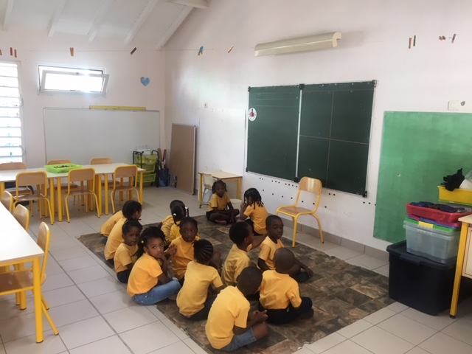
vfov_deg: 48.2
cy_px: 177
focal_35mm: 29
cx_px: 236
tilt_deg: -10.8
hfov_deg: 61.7
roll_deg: -1.4
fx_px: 395
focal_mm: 4.15
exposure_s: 1/33
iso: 32
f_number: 2.2
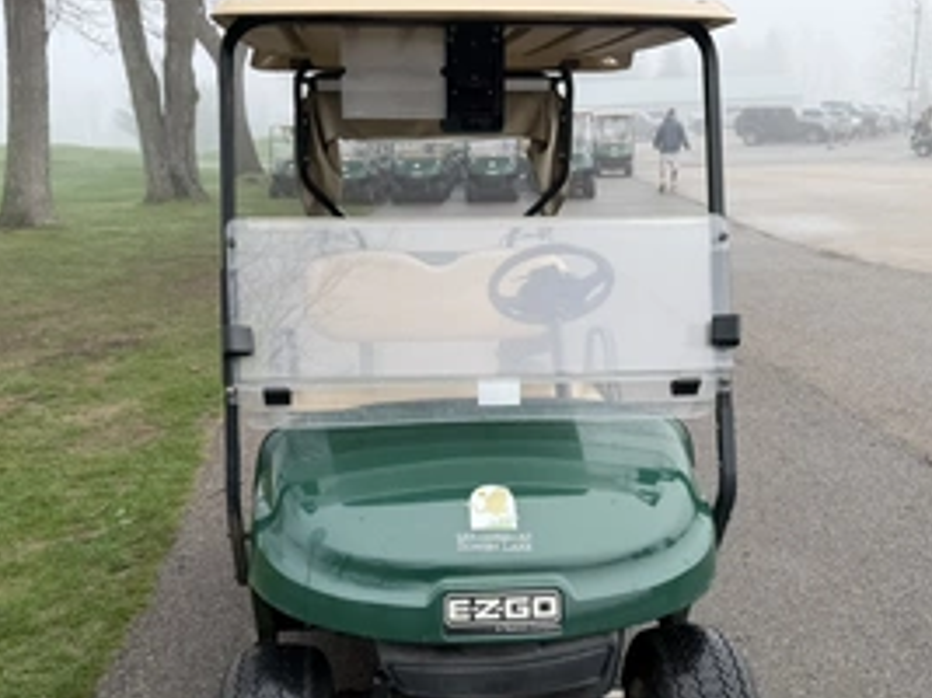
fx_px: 969
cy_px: 461
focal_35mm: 36
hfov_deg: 51.4
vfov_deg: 39.2
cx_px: 471
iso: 80
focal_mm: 6.76
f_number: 1.78
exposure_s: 1/888
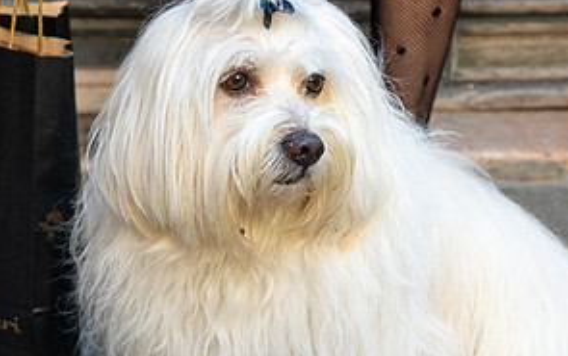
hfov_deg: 20.7
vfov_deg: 13.1
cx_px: 231
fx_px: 1549
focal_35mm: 100
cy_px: 131
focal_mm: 50
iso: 640
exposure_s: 1/125
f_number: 6.3
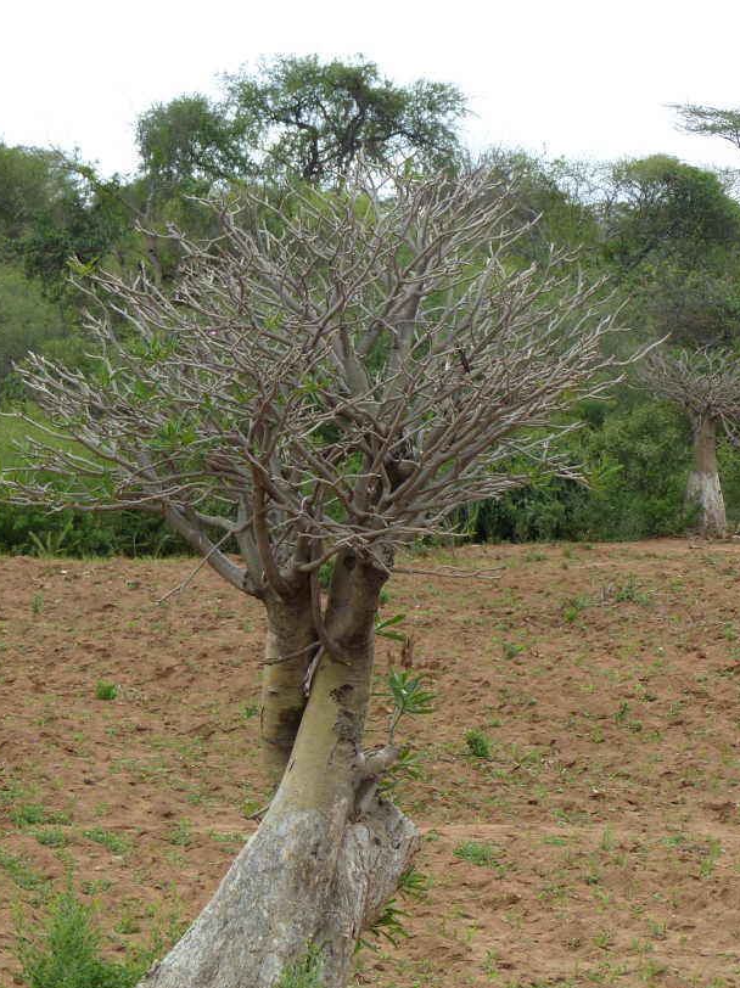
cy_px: 515
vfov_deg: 14.3
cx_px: 383
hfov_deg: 10.7
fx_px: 3938
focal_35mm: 138
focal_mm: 20.1
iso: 100
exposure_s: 1/640
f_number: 2.8
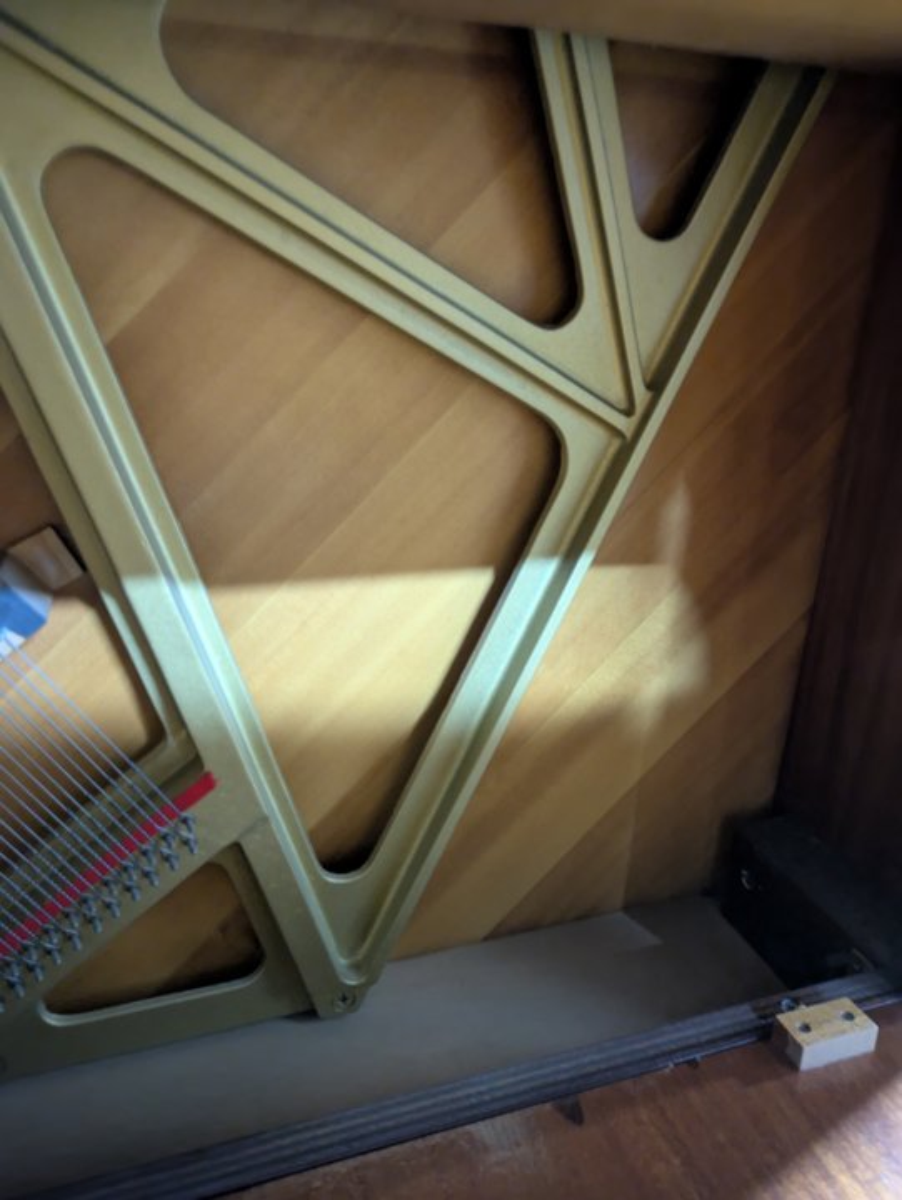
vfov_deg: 69.4
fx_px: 868
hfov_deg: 54.9
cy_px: 600
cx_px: 451
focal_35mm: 25
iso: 1816
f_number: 1.89
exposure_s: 1/16.7
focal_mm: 5.43
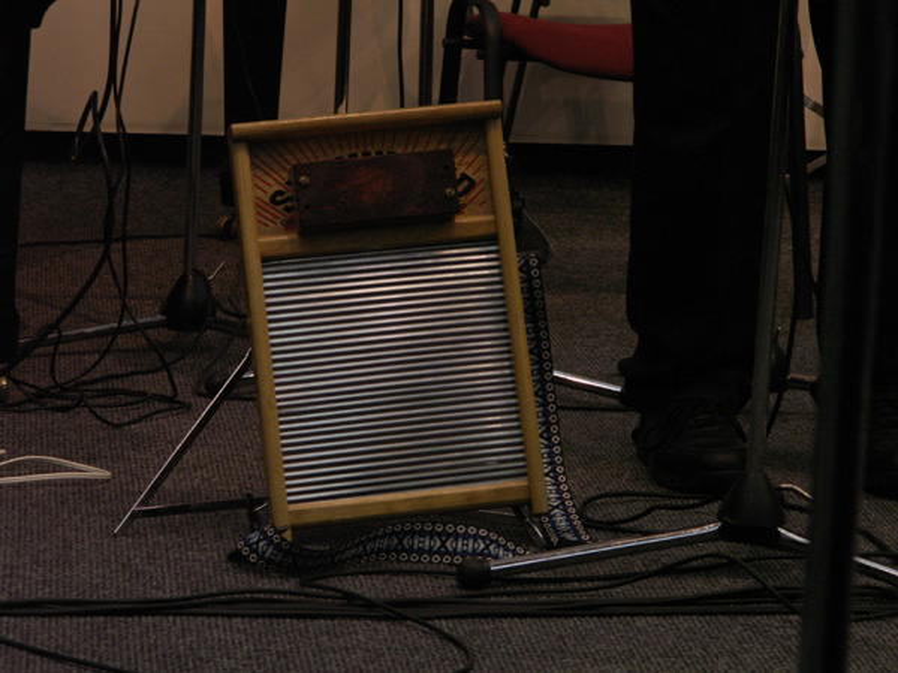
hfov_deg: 12.3
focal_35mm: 160
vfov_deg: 9.3
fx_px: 4151
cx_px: 449
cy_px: 336
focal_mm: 26.18
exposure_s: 1/30
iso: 160
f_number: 4
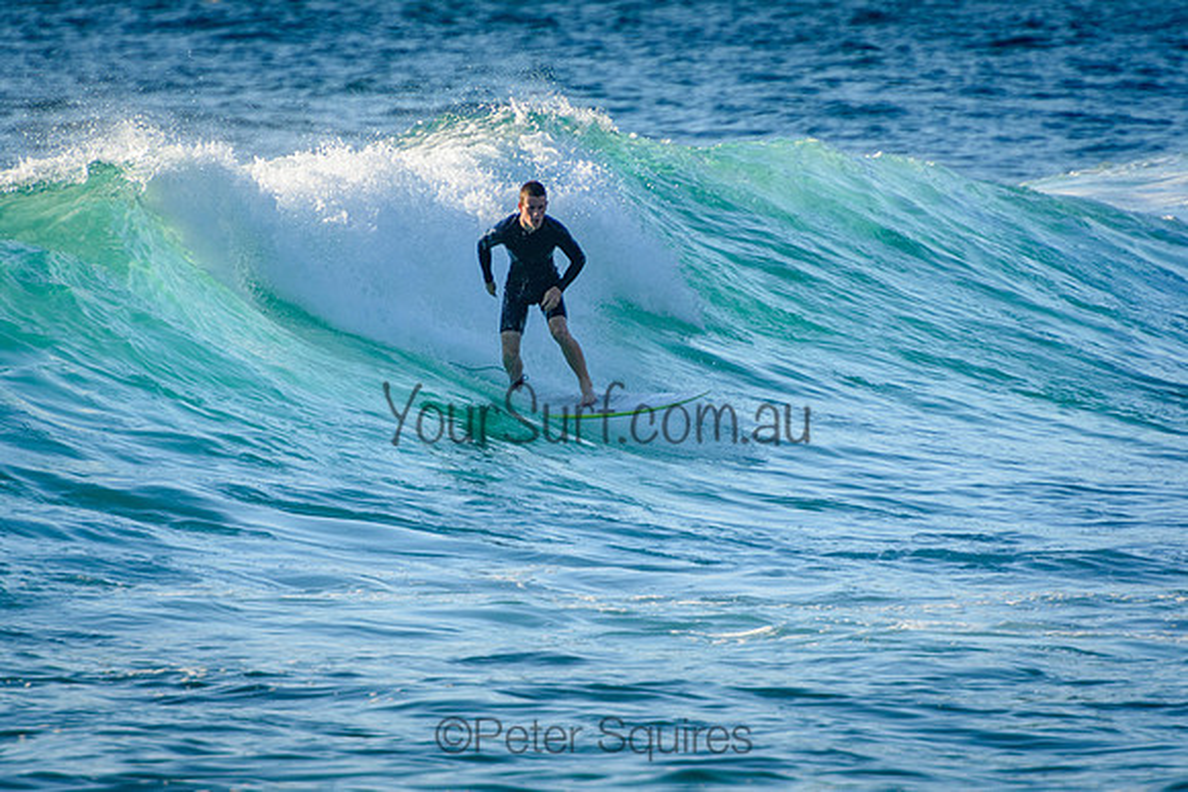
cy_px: 396
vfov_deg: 2.3
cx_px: 594
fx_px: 20151
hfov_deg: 3.4
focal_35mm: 611
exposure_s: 1/2000
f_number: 5.6
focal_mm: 400
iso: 560
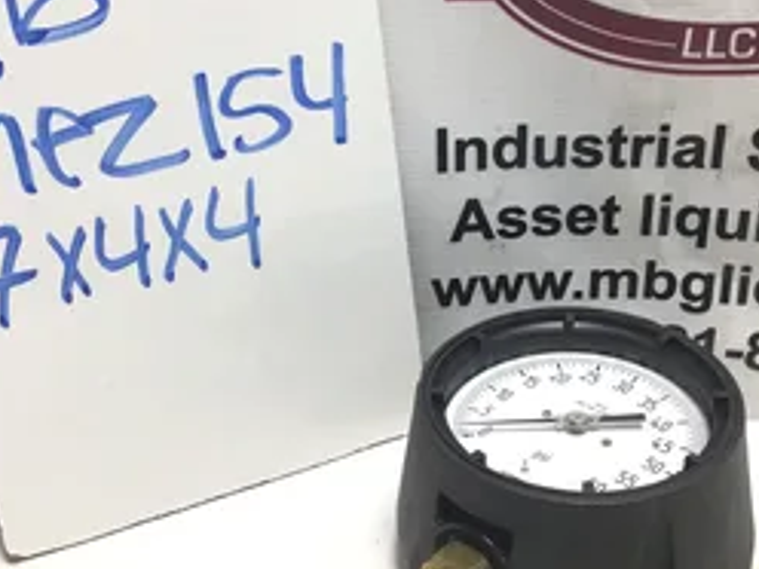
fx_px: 1096
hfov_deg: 38.0
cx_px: 468
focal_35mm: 50
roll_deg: -1.3
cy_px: 260
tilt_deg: -29.5
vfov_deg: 29.1
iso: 32
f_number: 2.4
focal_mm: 3.3
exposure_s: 1/120
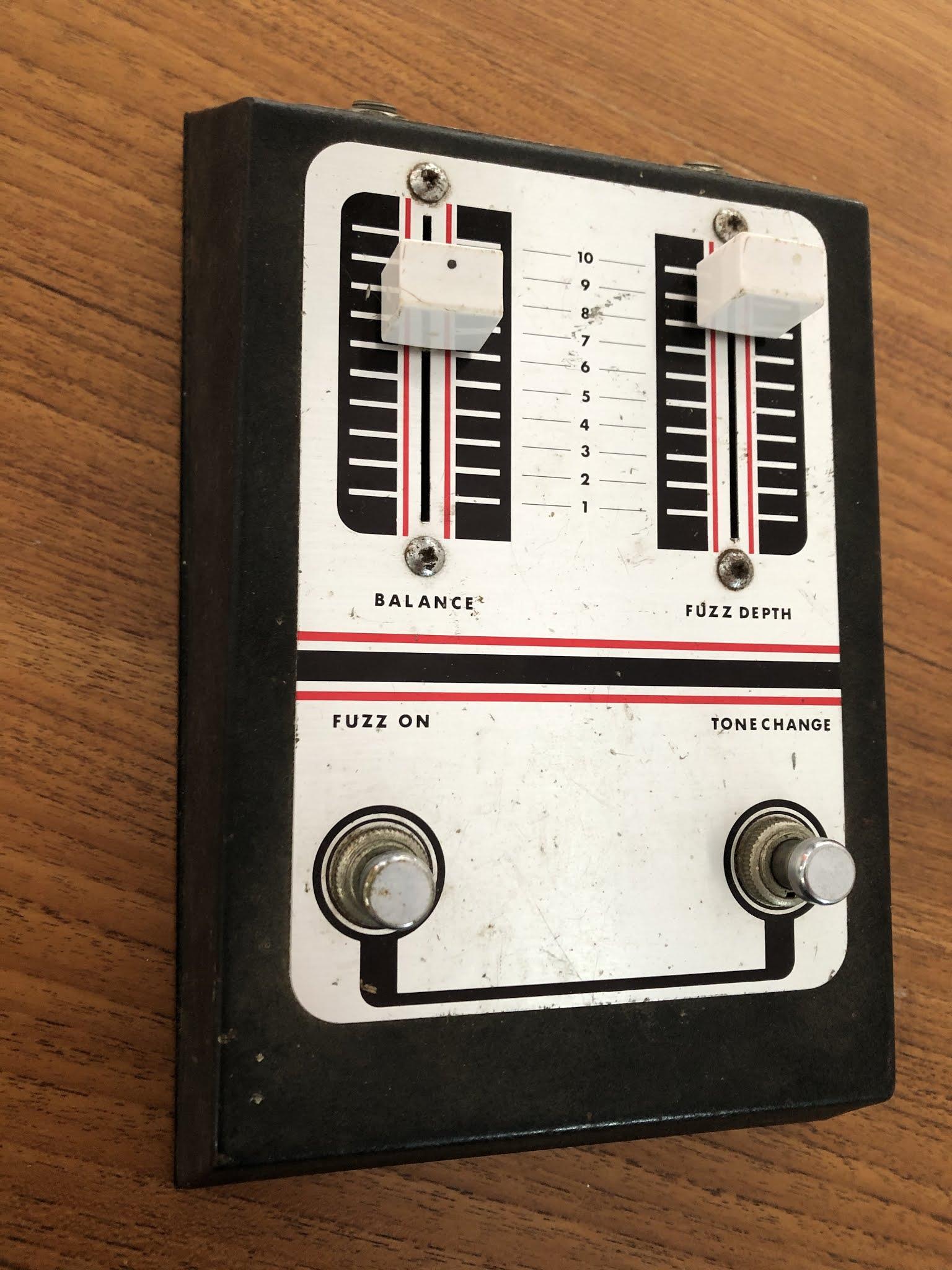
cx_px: 476
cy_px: 635
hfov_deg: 49.7
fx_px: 1027
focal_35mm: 28
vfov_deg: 63.4
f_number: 1.8
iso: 50
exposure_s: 1/15
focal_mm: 3.99
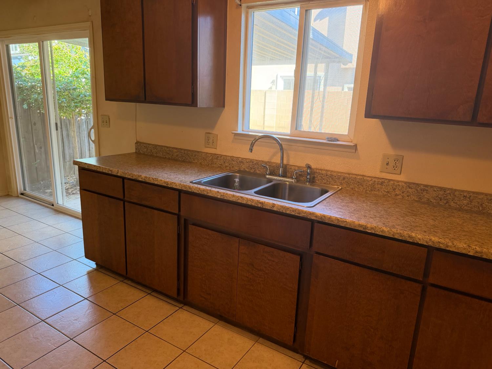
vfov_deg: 56.8
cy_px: 184
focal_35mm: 24
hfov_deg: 71.6
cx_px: 246
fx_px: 341
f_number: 1.78
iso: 250
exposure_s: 1/120
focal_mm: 6.76
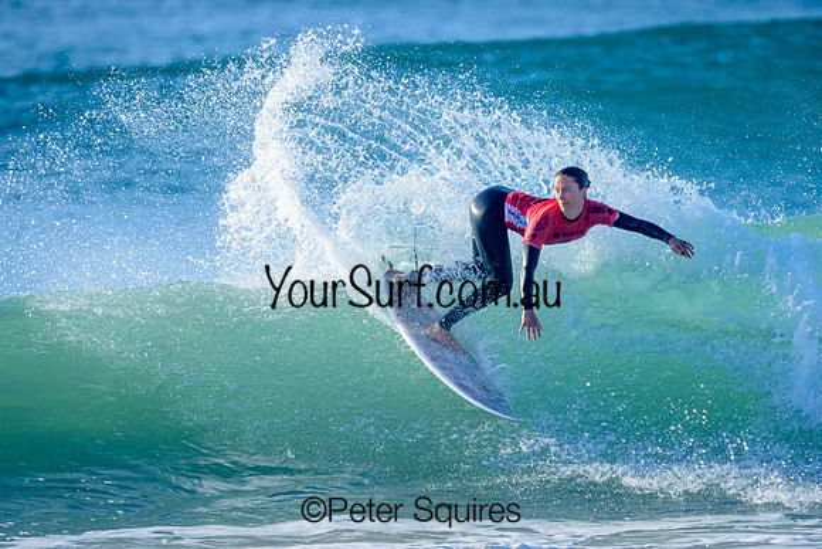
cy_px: 285
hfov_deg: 2.0
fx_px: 23217
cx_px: 468
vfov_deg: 1.4
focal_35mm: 1017
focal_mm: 800
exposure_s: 1/2000
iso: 450
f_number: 6.3
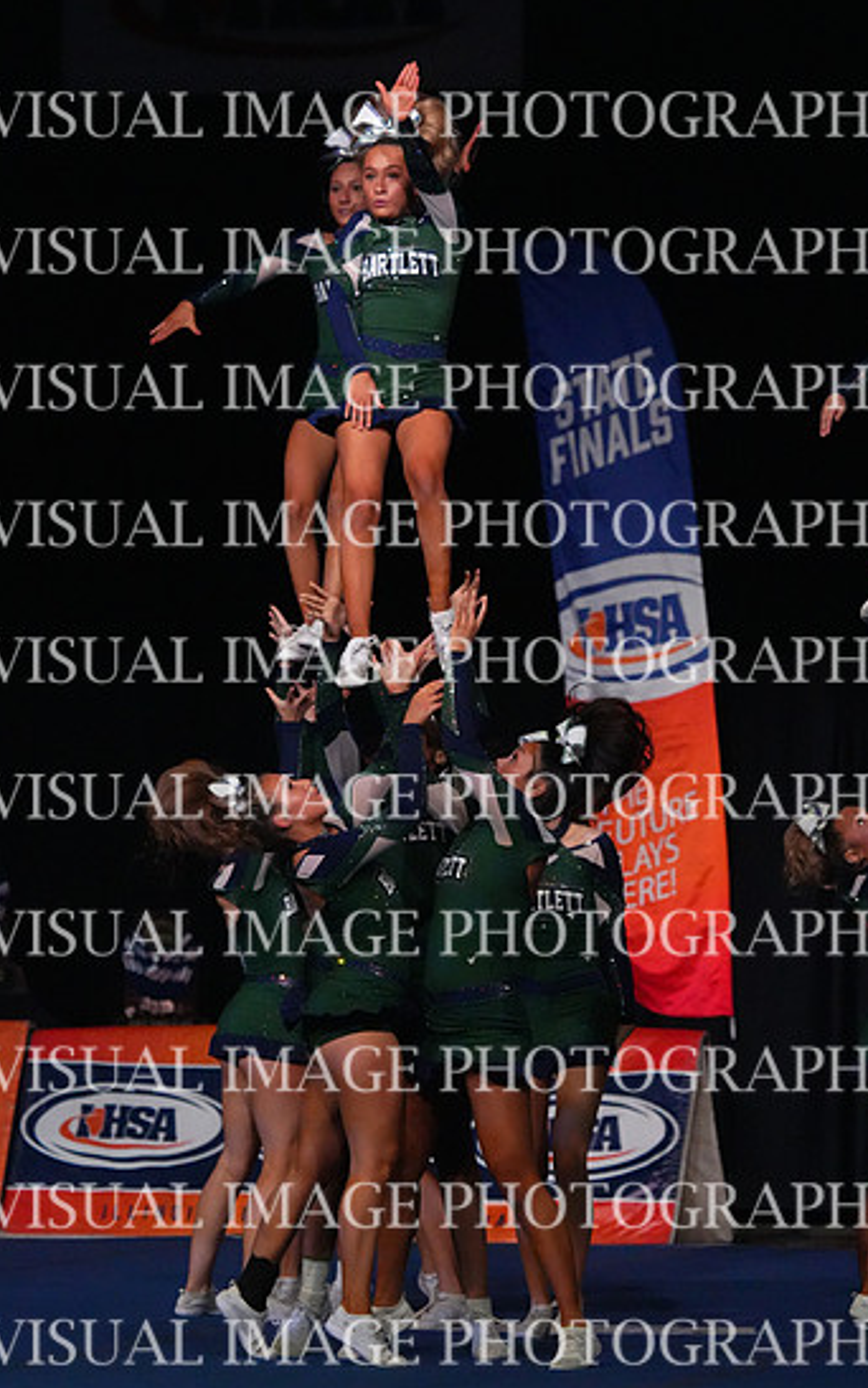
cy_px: 728
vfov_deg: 9.7
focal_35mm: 216
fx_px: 8173
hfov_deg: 6.1
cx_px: 423
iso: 16000
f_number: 5.6
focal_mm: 200
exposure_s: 1/1250
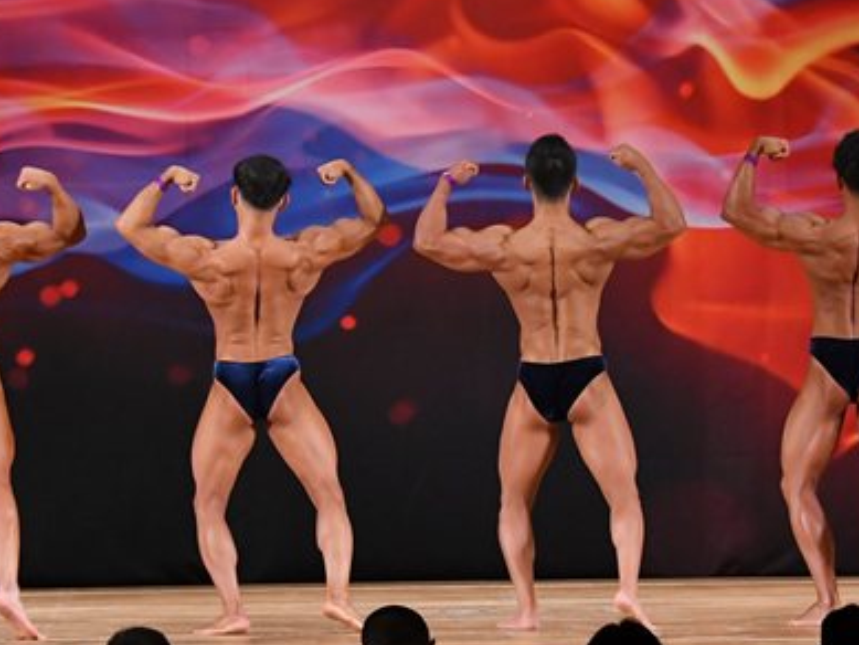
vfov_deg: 6.6
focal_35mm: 224
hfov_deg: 8.8
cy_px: 358
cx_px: 540
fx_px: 5560
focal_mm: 78
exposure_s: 1/400
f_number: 5.6
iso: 3200
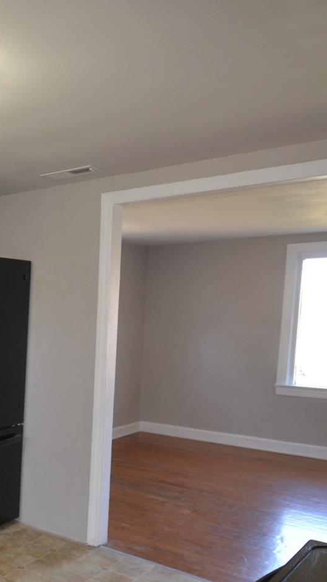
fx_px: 524
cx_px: -116
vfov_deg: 56.7
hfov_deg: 27.7
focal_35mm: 34
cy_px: 390
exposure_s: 1/60
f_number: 4
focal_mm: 10
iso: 400
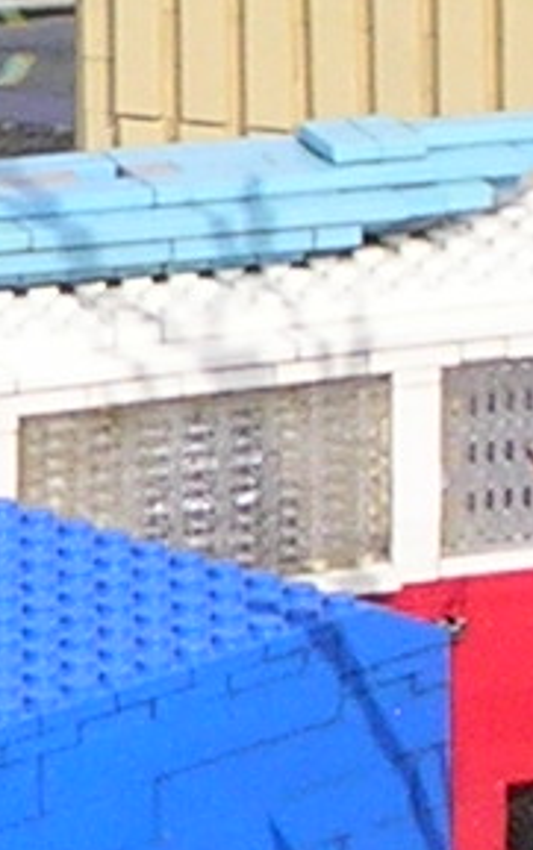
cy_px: 229
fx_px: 20028
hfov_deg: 1.5
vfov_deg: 2.4
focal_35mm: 863
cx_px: -1010
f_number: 4.9
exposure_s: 1/600
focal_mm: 17.4
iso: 71
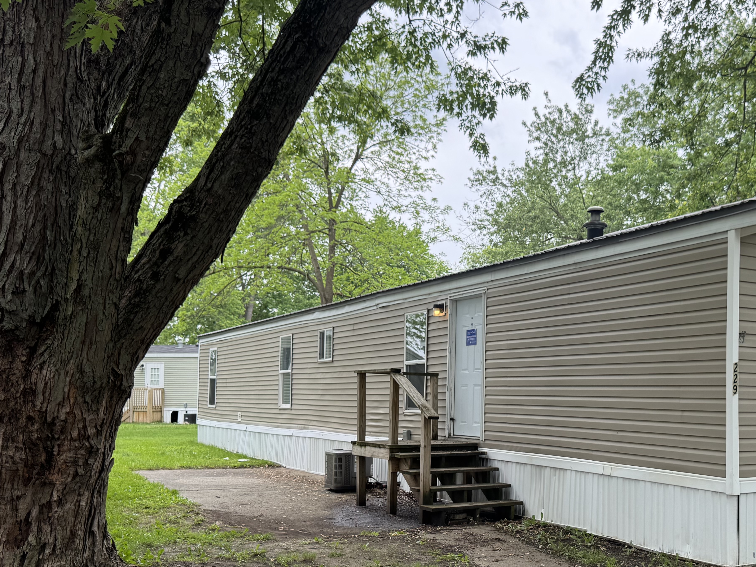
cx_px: 550
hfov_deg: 47.5
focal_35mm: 38
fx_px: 830
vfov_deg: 37.4
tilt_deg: +2.6
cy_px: 364
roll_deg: -0.4
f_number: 1.78
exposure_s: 1/864
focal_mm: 6.76
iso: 80
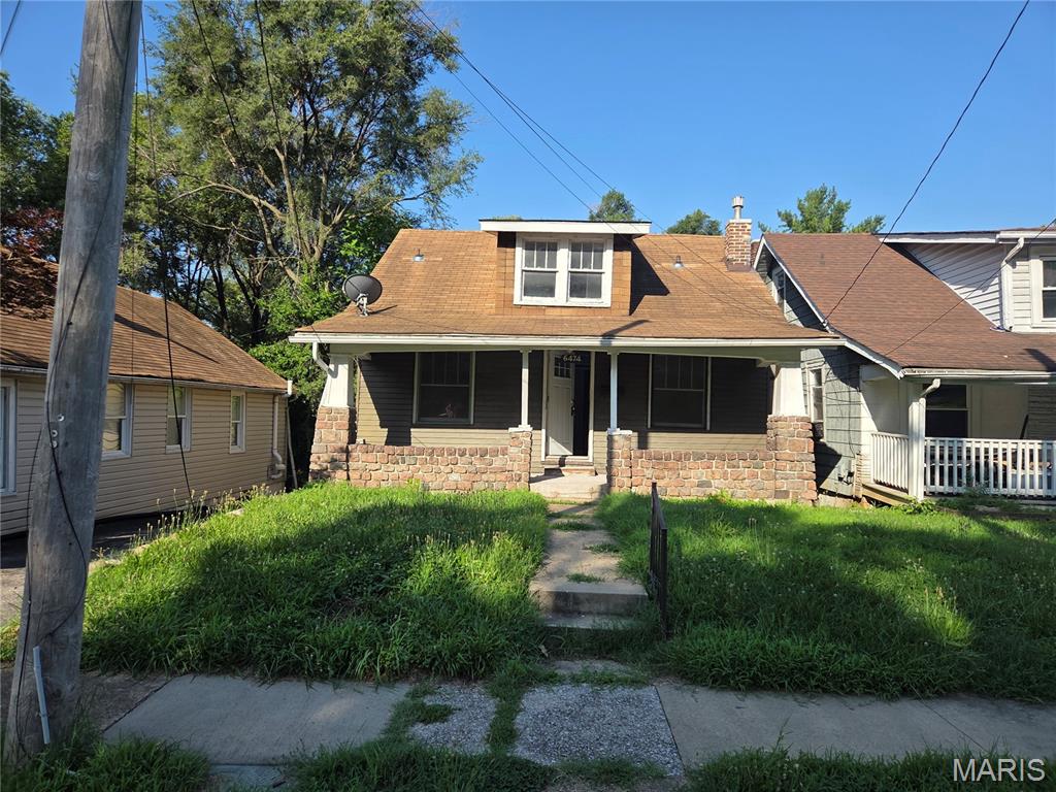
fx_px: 702
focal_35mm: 23
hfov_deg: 73.9
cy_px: 396
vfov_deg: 58.9
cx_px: 528
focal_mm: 5.4
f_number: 1.8
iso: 80
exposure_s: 1/2628
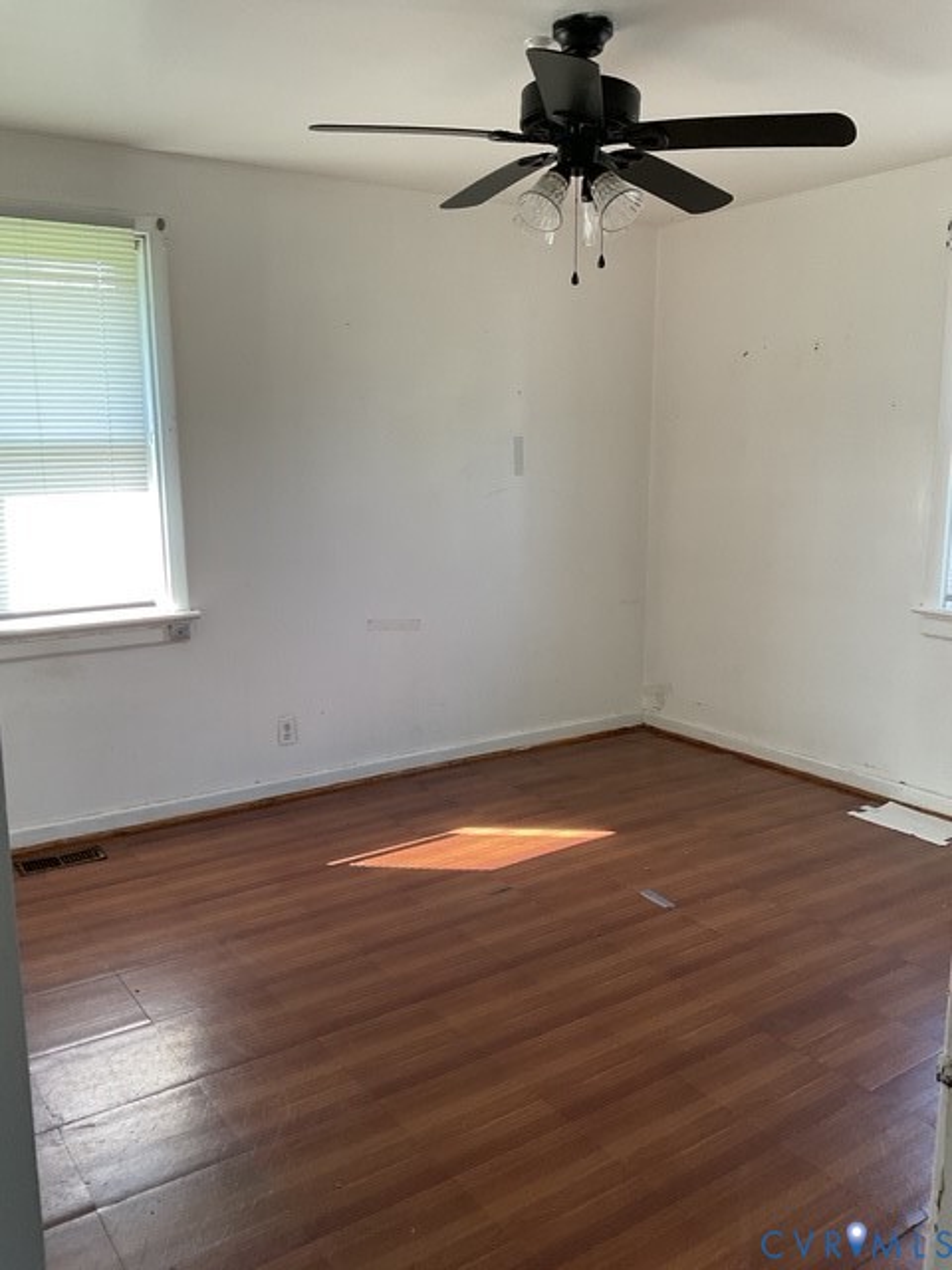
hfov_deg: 48.2
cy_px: 635
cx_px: 476
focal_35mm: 29
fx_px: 1063
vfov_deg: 61.7
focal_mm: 3
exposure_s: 1/60
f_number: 1.8
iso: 64
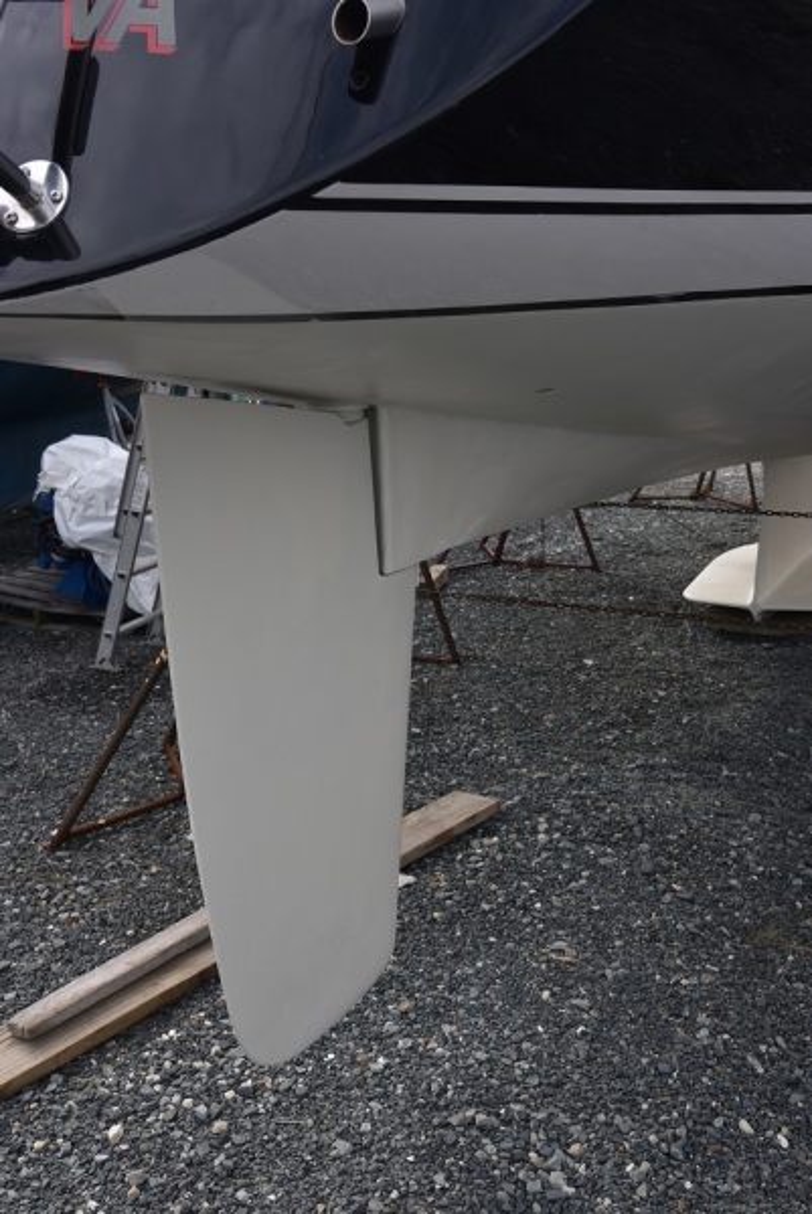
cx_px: 406
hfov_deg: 35.1
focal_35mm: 38
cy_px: 607
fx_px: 1283
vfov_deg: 50.7
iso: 200
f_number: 8
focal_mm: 38
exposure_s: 1/250
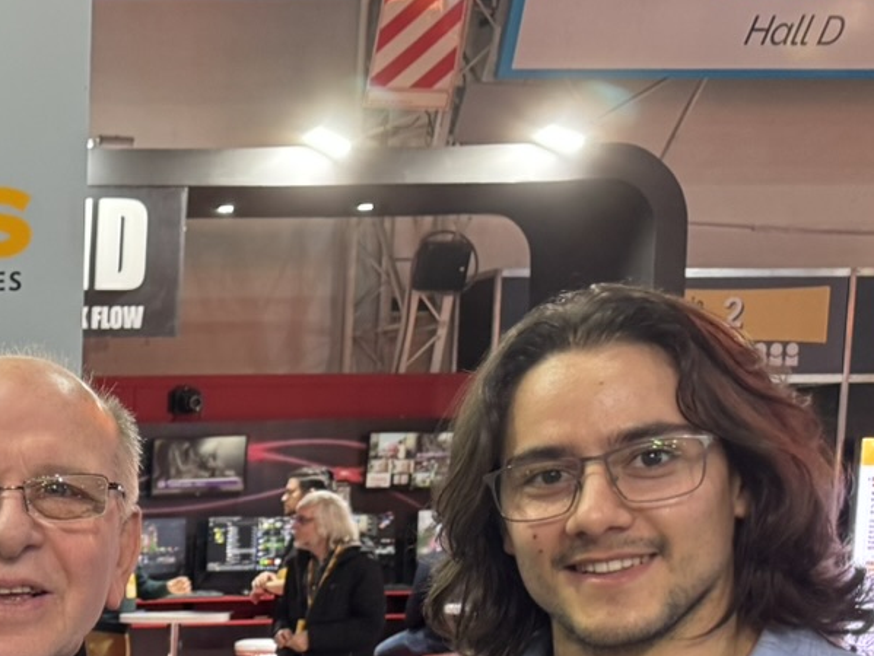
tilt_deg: -9.6
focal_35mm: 82
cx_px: -433
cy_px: 873
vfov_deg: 16.9
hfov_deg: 20.4
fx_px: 2072
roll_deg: +0.5
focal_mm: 6.76
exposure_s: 1/50
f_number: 1.78
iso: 125
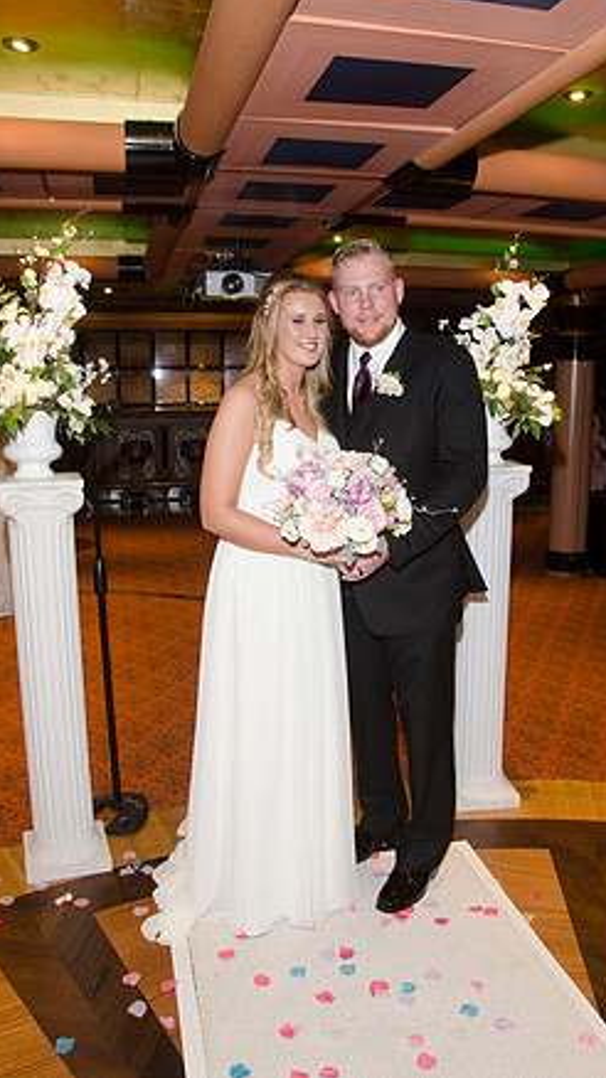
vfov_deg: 66.1
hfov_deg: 40.1
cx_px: 345
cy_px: 527
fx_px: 829
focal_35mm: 29
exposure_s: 1/60
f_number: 5.6
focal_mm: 18
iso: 400
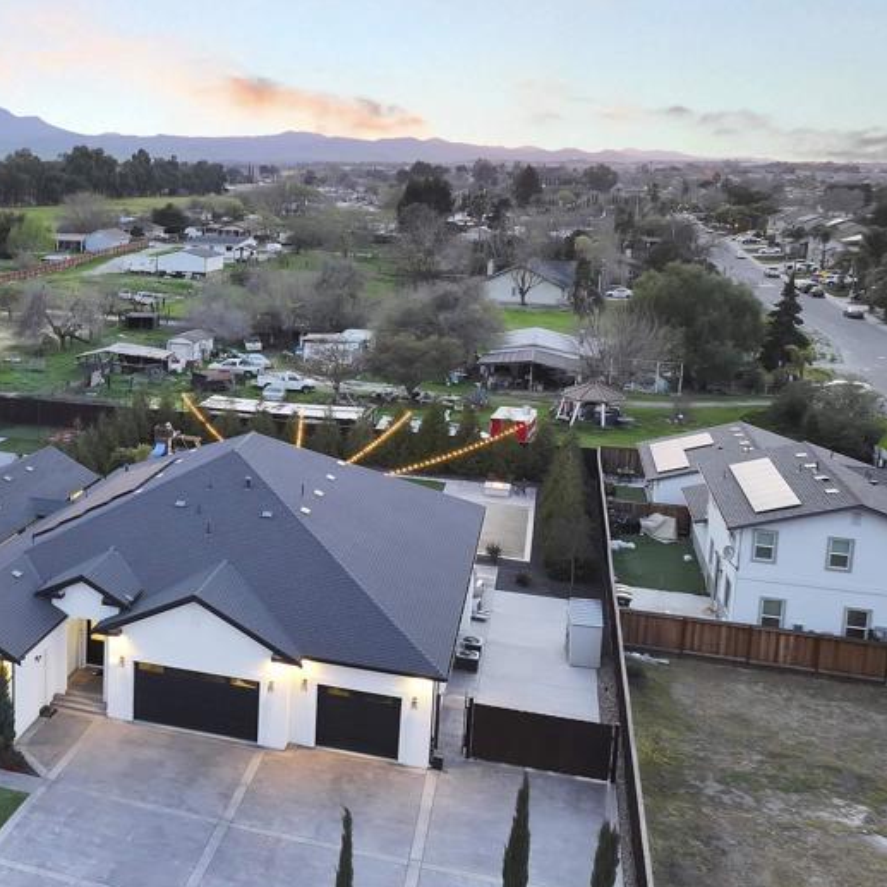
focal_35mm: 42
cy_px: 380
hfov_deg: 36.7
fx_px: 1218
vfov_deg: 39.9
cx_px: 38
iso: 310
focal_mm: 12.29
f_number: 2.8
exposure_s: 1/15
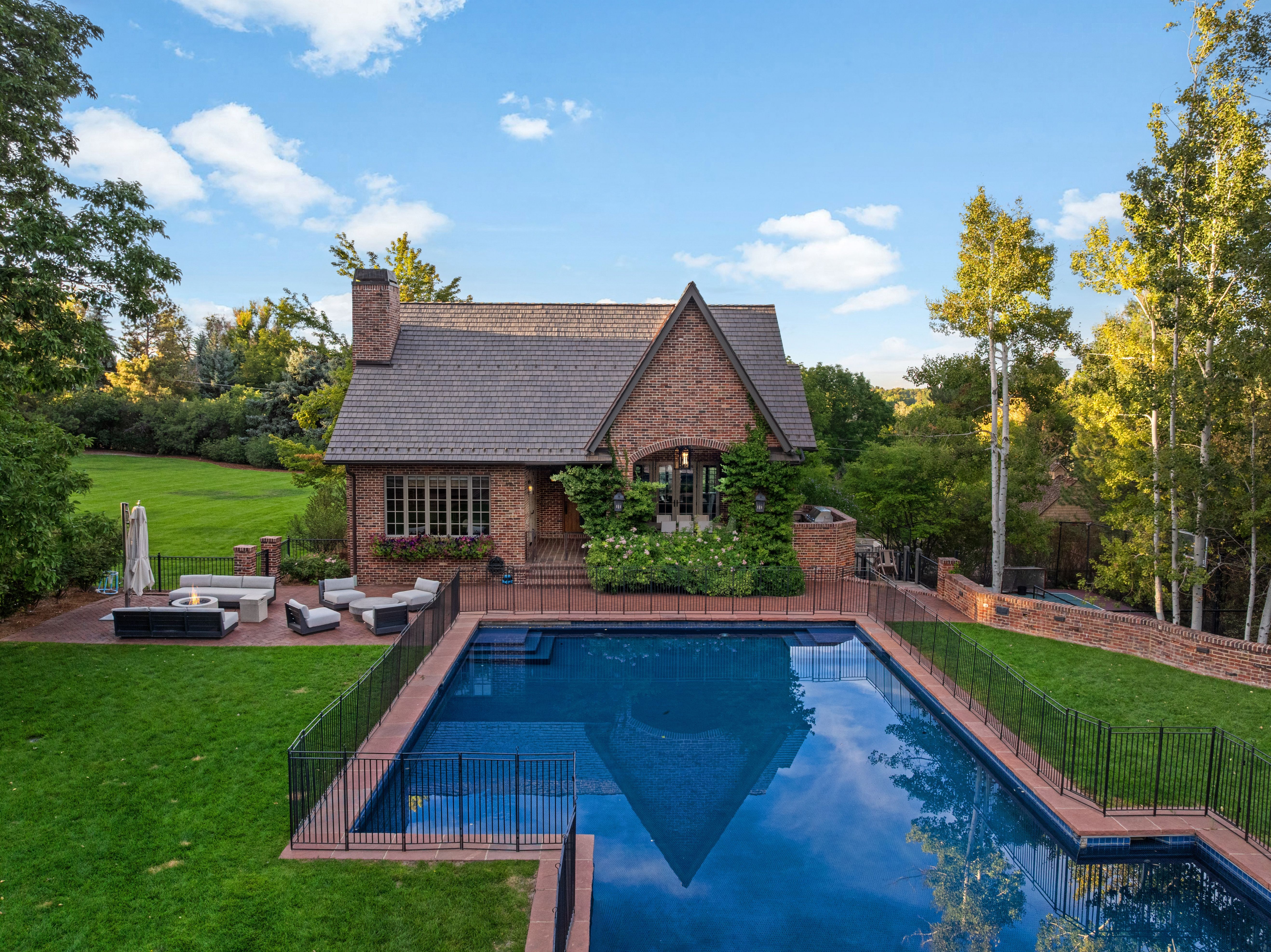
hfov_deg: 71.6
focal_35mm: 24
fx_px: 881
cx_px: 636
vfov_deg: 56.8
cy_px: 476
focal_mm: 12.29
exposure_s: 1/240
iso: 200
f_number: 5
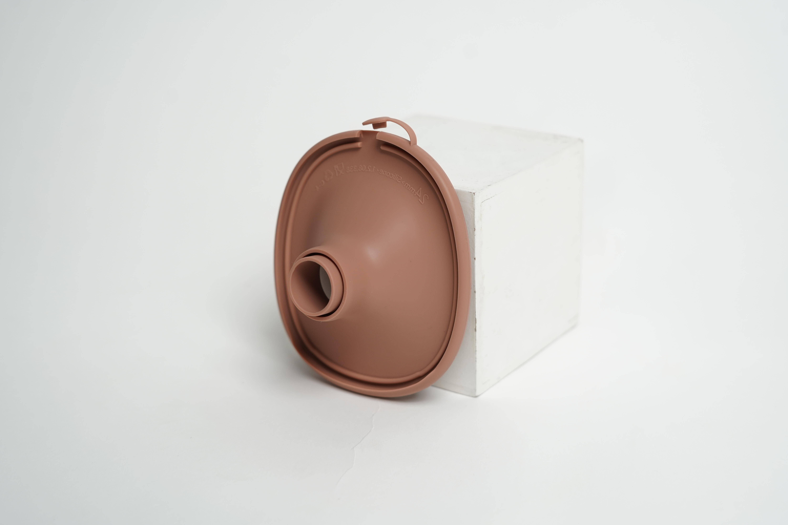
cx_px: 394
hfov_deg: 39.6
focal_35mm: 50
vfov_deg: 27.0
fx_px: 1094
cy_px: 262
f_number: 4
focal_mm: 50
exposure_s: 1/160
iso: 800
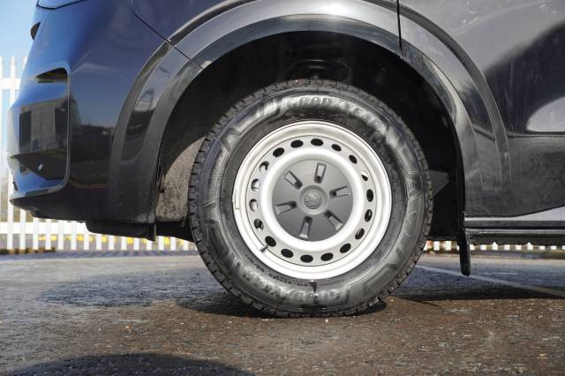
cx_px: 282
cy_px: 188
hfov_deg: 31.2
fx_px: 1012
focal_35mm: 64
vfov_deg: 21.1
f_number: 6.7
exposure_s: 1/125
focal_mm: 43
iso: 100
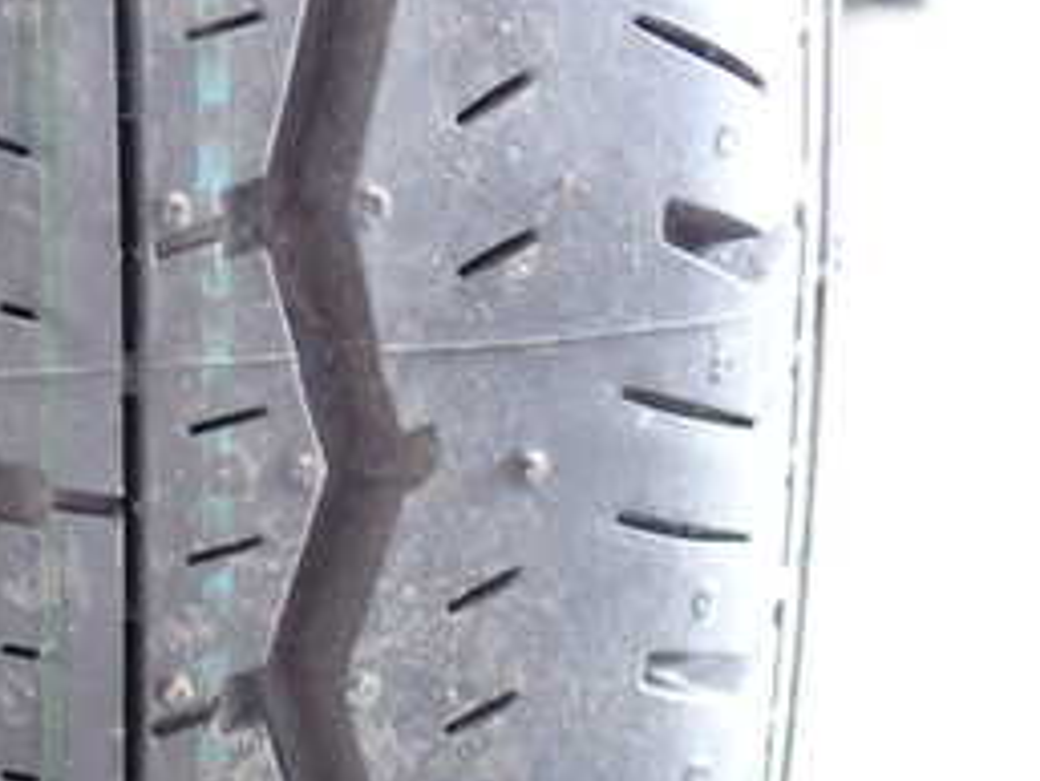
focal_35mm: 84
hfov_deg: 21.8
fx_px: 2525
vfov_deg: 17.5
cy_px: 506
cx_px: -170
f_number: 2.5
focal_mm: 6.37
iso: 800
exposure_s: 1/40
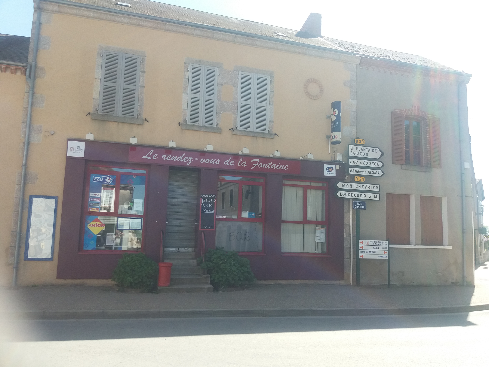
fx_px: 396
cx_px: 244
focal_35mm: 28
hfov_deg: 63.4
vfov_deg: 49.7
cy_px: 184
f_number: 1.9
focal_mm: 3.7
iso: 64
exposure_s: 1/564
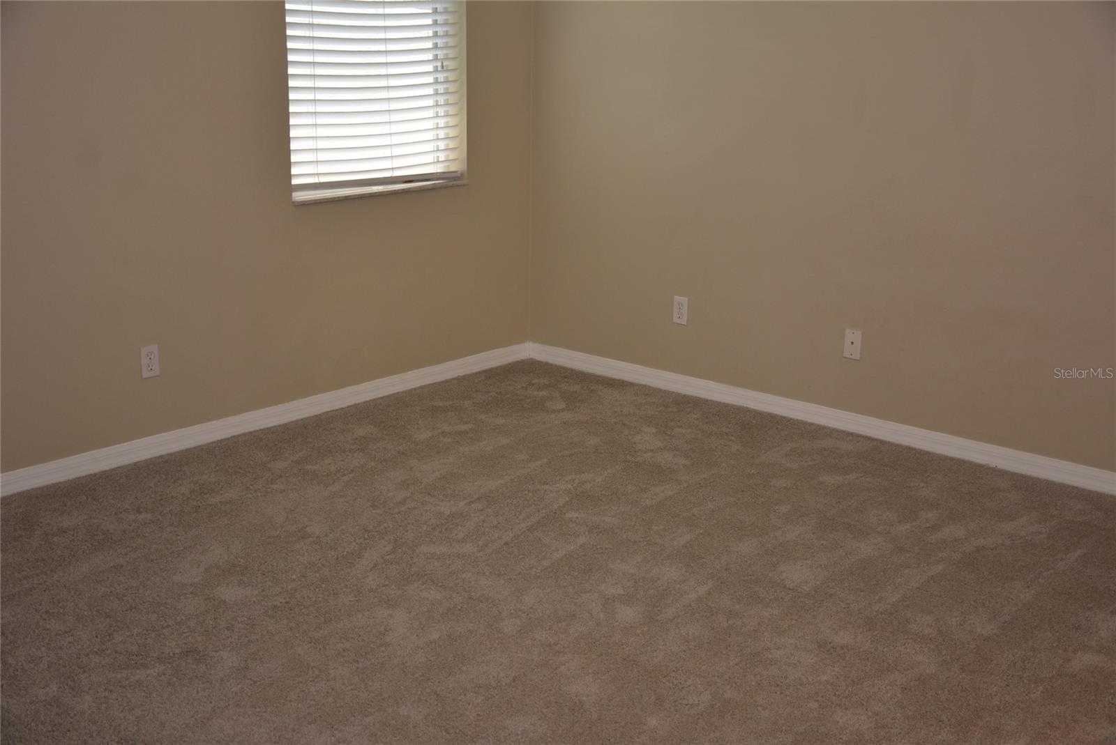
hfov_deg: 47.9
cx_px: 558
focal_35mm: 40
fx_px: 1256
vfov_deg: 33.1
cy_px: 372
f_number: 4
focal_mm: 27
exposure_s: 1/60
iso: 220
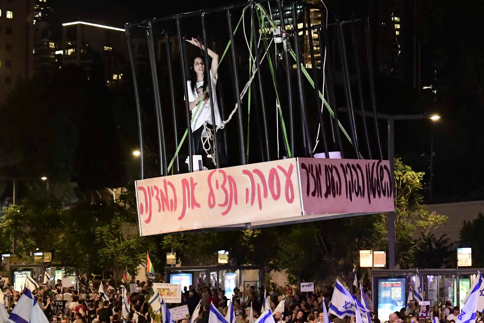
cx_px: 661
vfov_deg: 14.1
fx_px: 1304
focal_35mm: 97
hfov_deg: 19.2
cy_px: 187
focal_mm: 35
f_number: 3.5
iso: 8000
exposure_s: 1/250
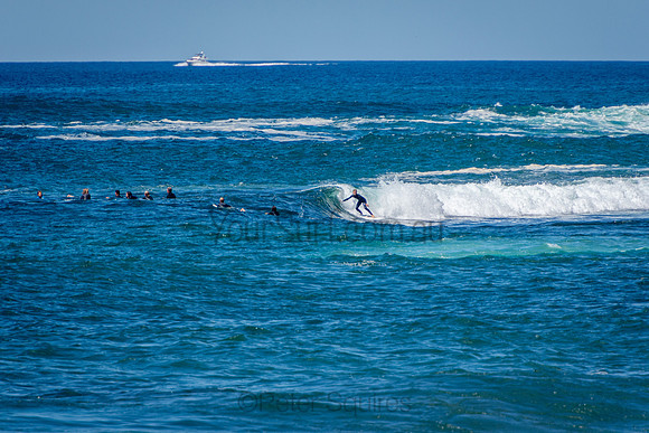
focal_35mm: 625
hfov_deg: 3.3
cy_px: 216
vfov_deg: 2.2
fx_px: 11265
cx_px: 324
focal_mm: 400
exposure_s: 1/2000
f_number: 5.6
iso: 400
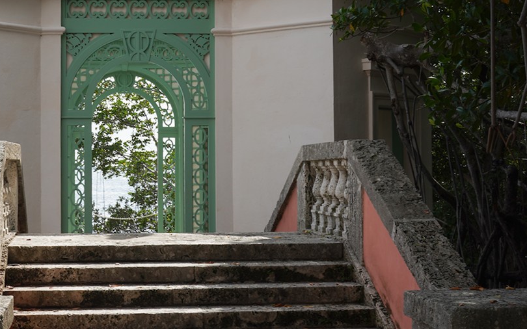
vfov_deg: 17.8
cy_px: 118
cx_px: 162
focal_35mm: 73
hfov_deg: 28.0
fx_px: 1048
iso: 100
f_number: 14
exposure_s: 1/100
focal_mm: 29
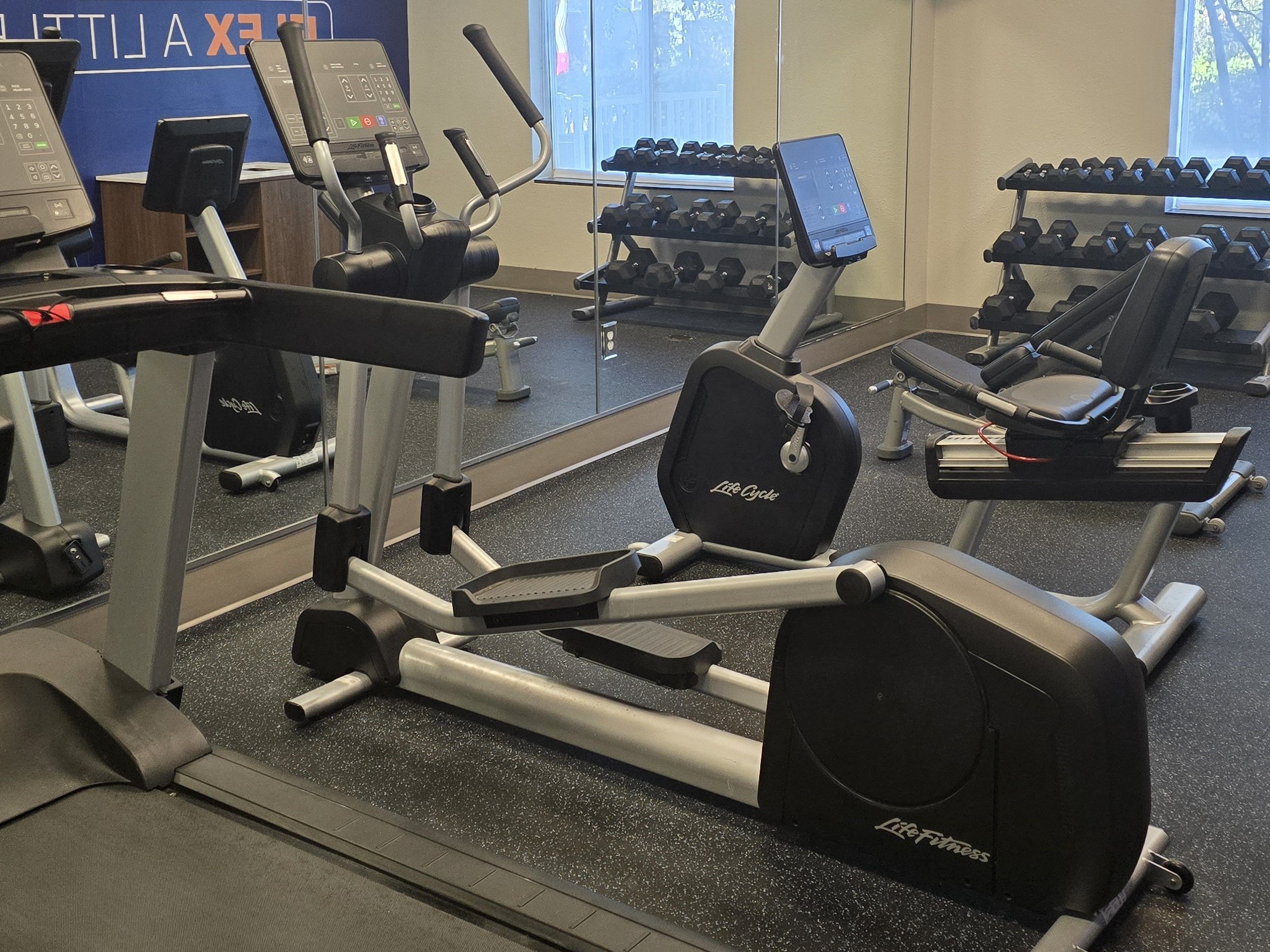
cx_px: 654
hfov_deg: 44.8
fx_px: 1541
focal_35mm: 42
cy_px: 332
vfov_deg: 34.1
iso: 320
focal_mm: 6.3
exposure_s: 1/120
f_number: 1.7
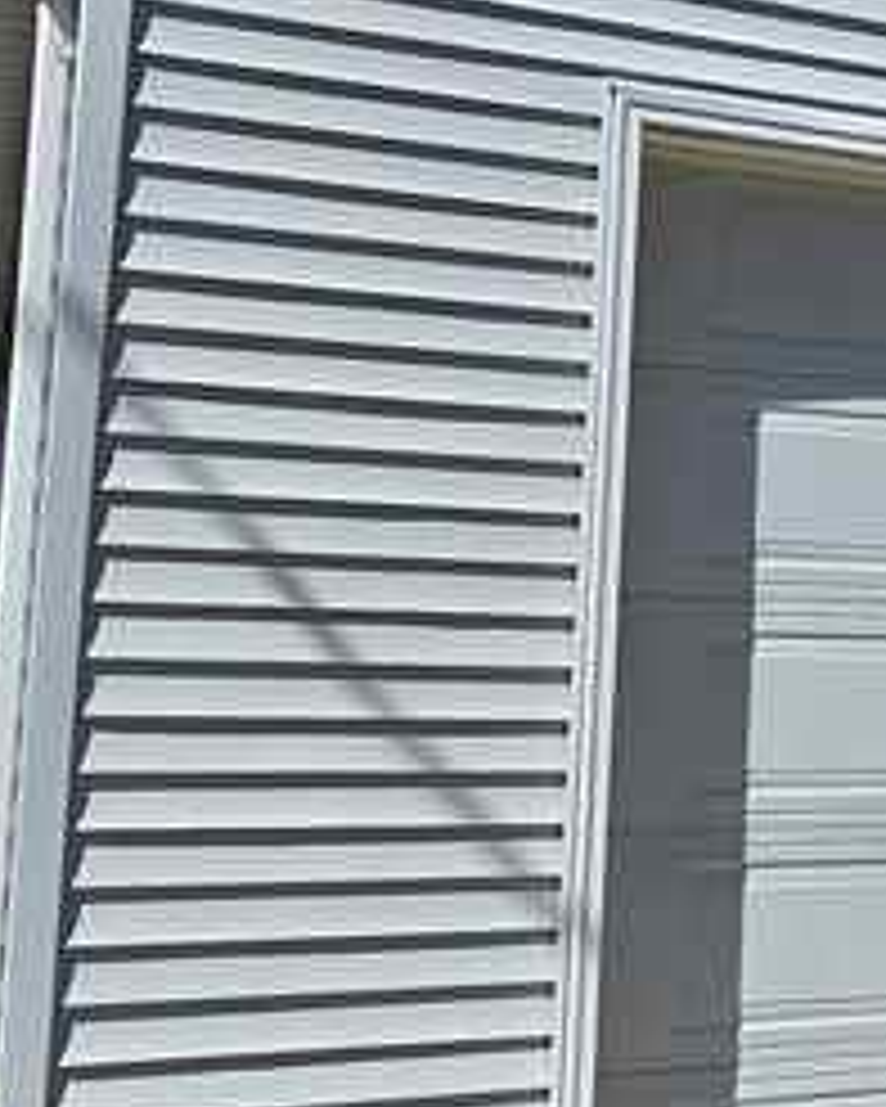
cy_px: 477
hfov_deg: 18.7
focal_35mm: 66
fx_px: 2162
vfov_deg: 28.7
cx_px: 1534
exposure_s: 1/3009
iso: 50
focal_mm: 2.2
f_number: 2.2
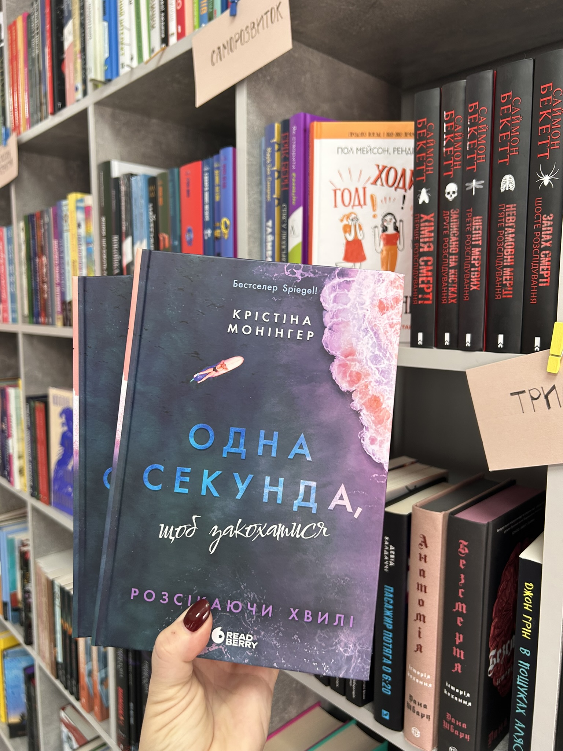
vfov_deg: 67.3
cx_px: 282
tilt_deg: -7.5
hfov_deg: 53.1
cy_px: 376
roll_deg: +0.6
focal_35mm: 26
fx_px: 564
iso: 80
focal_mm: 5.7
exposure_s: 1/121
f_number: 1.5
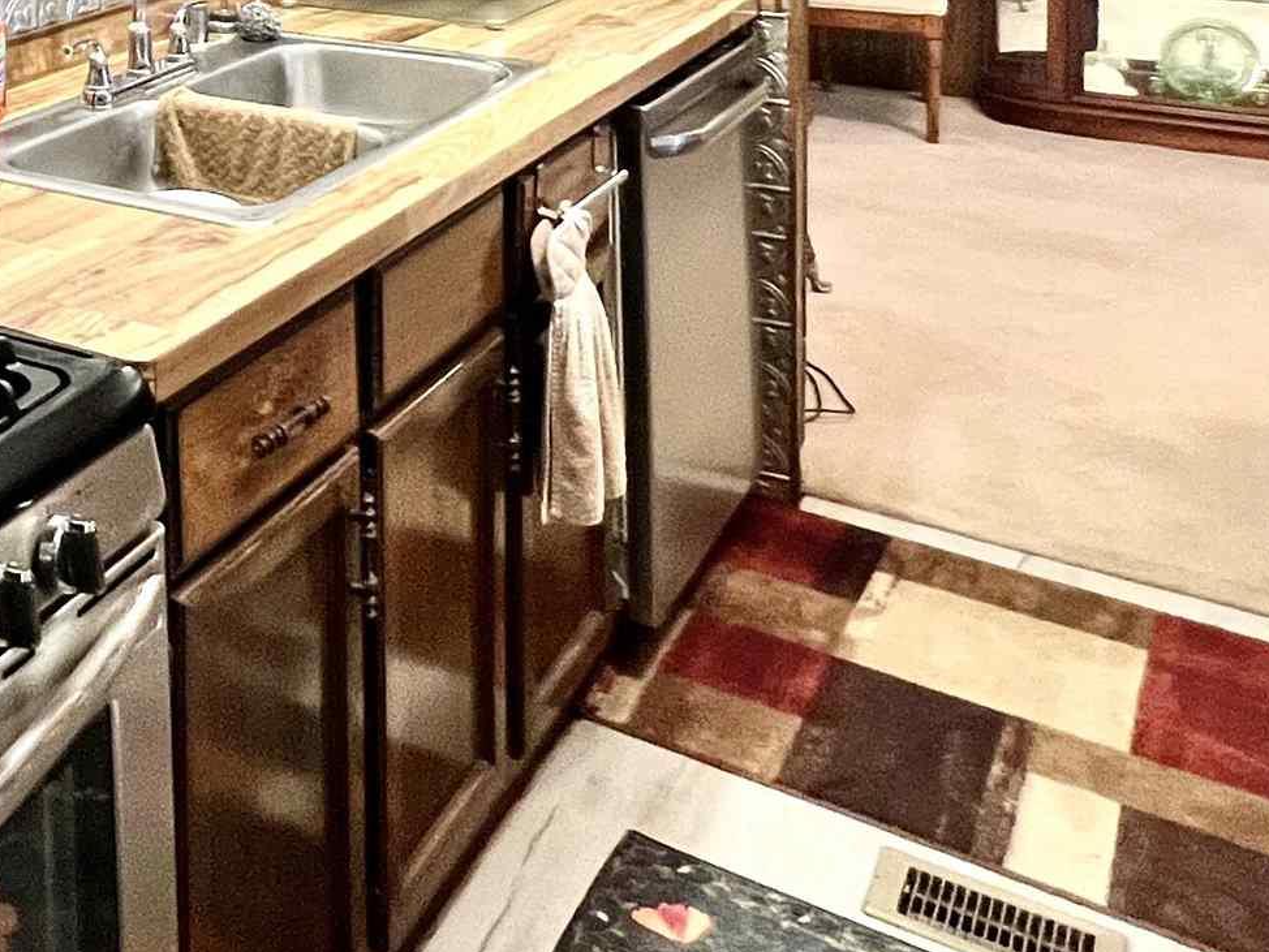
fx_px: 1503
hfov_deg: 41.0
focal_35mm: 41
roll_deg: +0.9
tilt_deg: -3.7
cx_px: 53
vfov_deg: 29.5
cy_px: -231
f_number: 1.8
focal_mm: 1.57
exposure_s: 1/60
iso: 500
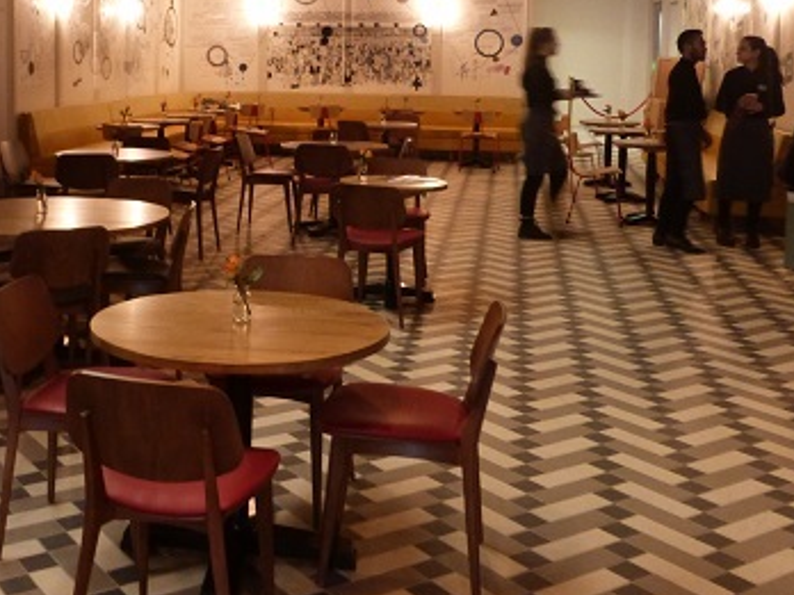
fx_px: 1055
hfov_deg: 40.3
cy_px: 130
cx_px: 214
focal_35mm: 46
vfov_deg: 30.8
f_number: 3.3
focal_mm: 4.3
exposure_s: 1/10
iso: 400
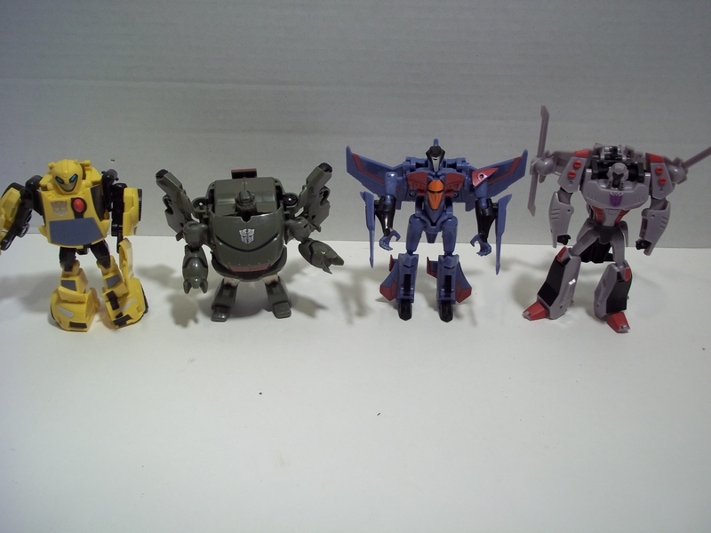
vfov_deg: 39.7
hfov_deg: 51.4
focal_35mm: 36
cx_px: 356
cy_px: 266
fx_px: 739
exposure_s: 1/60
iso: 80
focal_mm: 6.5
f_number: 3.1
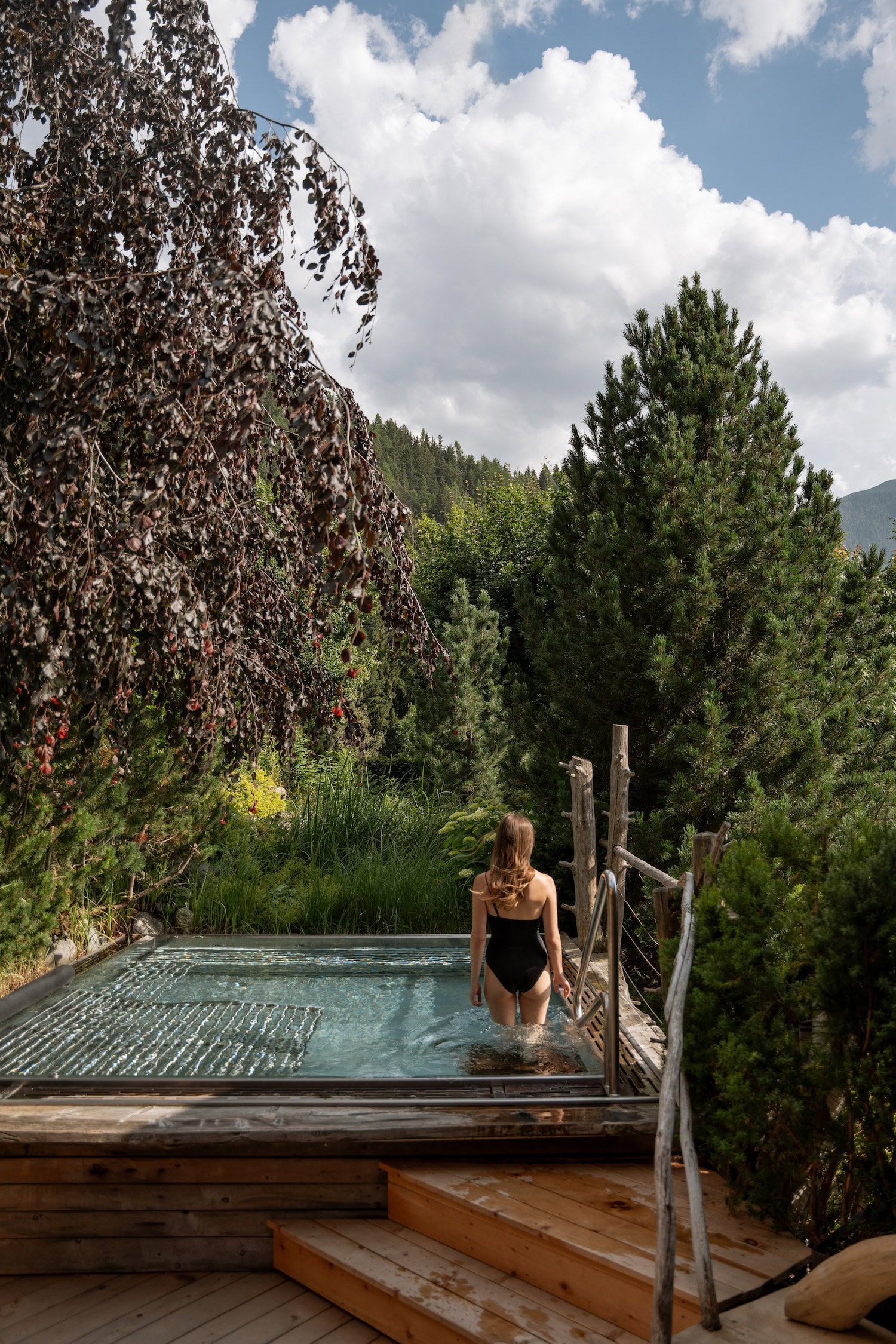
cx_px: 448
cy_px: 672
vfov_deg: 64.9
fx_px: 1056
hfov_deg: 46.0
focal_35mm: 28
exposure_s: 1/1600
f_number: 2.8
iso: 100
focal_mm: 28.3
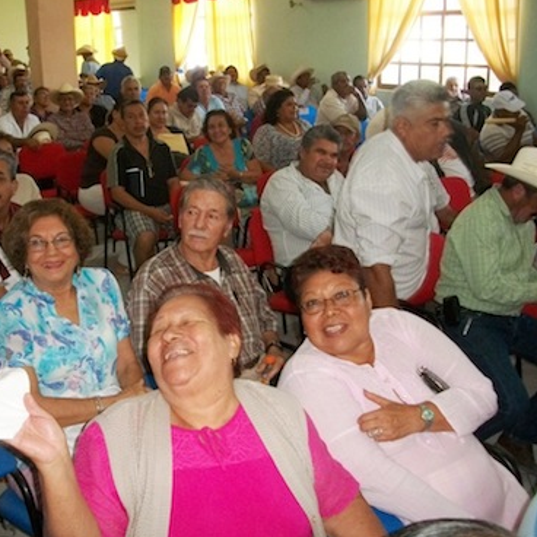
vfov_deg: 40.0
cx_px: 193
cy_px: 266
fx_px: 737
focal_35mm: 42
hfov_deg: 39.7
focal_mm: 6.3
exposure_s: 1/60
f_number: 3.1
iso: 200
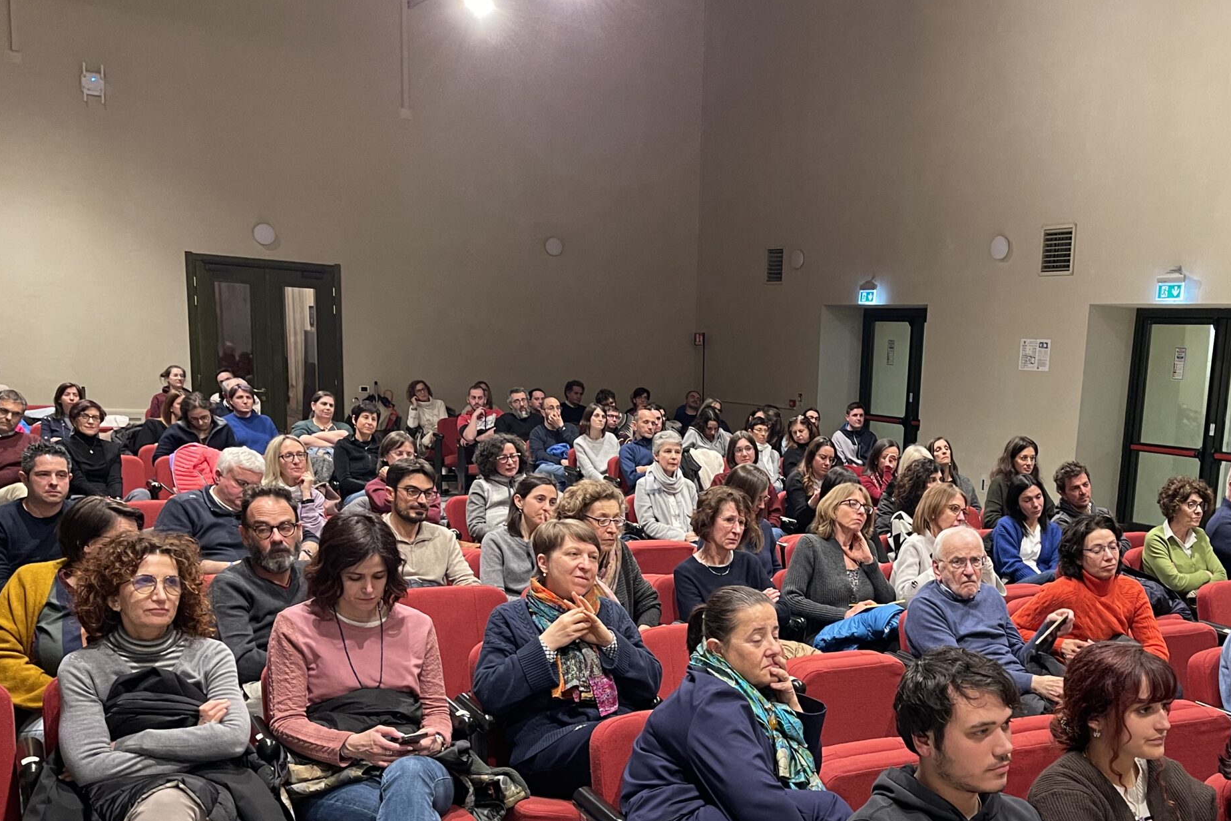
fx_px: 1231
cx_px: 849
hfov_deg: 51.8
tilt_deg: -11.0
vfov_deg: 36.1
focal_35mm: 36
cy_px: 611
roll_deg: -3.6
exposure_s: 1/50
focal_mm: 5.1
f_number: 1.6
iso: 250
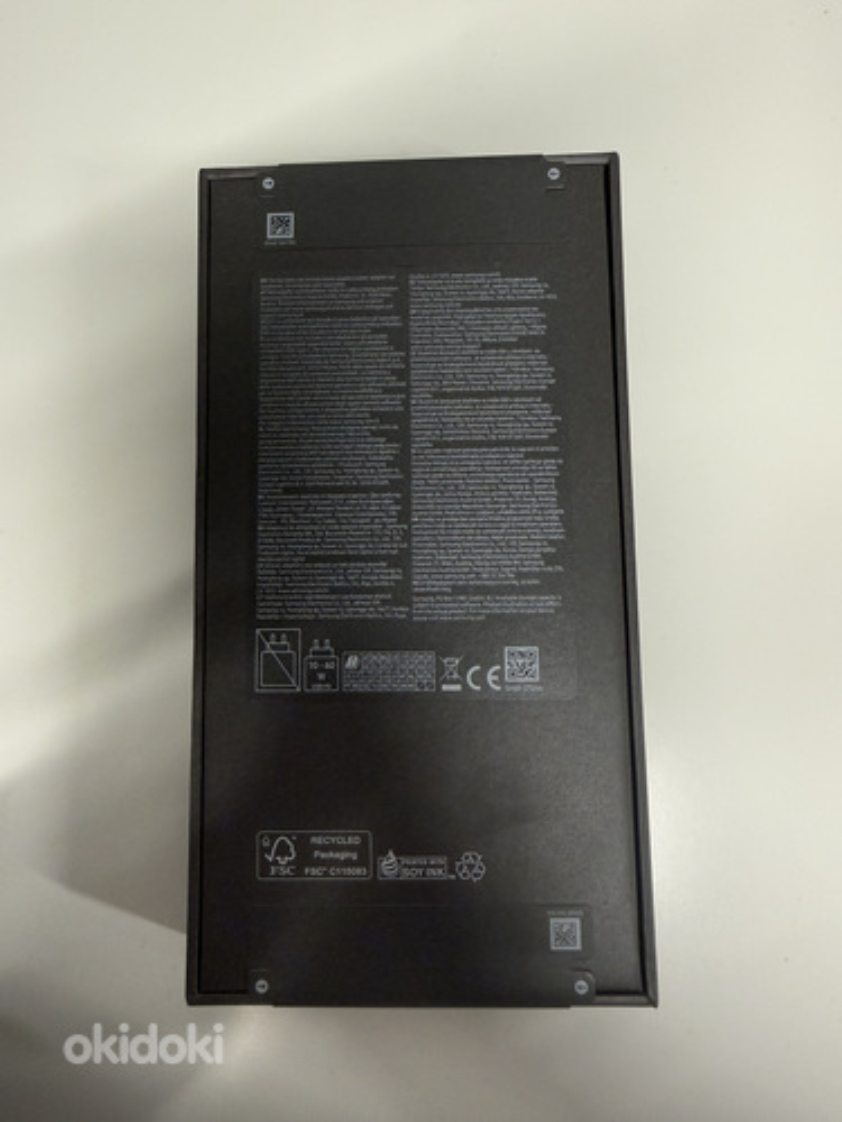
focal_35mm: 24
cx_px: 421
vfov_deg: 71.6
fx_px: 778
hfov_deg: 56.8
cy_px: 561
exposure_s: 1/67
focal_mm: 2.22
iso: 320
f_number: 2.2
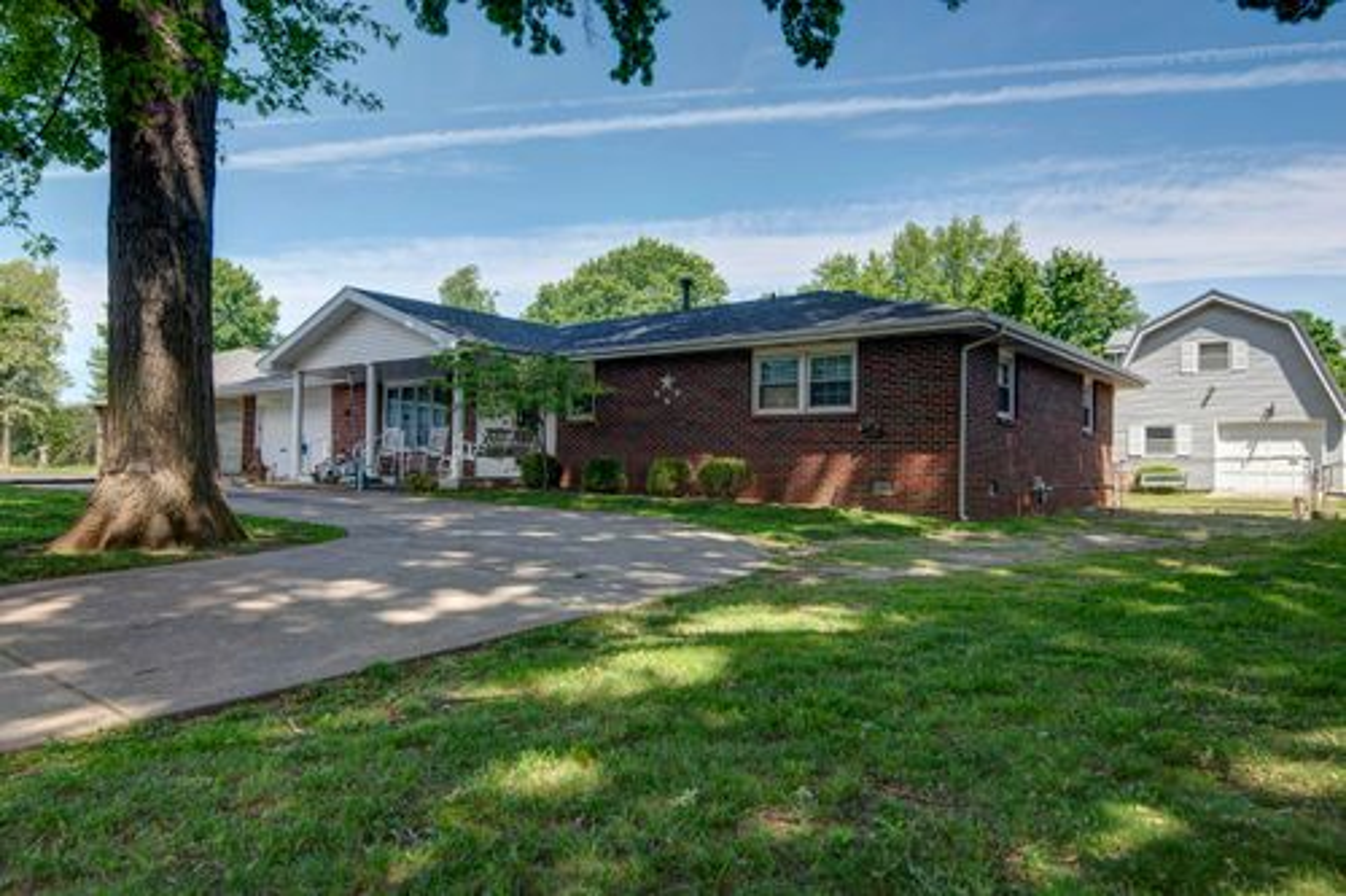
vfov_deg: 53.1
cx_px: 673
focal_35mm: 24
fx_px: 897
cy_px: 448
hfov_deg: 73.8
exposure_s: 1/160
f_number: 6.3
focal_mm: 24
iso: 100
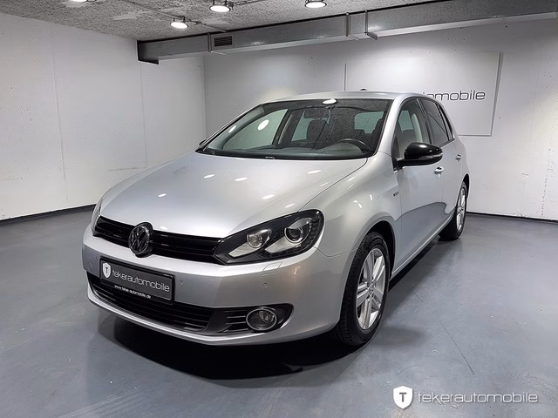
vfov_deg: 53.1
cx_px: 279
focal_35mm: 26
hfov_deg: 67.3
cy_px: 209
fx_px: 419
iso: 50
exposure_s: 1/100
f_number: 1.6
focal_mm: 5.1
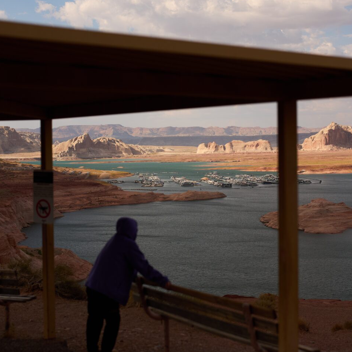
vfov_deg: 25.7
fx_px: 771
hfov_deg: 25.7
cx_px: 193
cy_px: 169
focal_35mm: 67
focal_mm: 50
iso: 400
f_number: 2
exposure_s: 1/20000
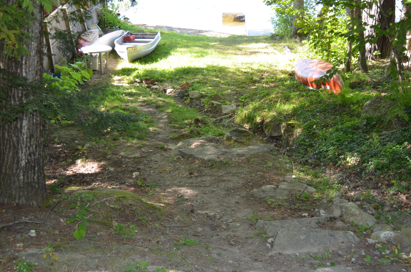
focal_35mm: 48
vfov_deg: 28.0
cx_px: 206
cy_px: 136
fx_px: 547
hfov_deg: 41.2
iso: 400
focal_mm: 32
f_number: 4.8
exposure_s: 1/125
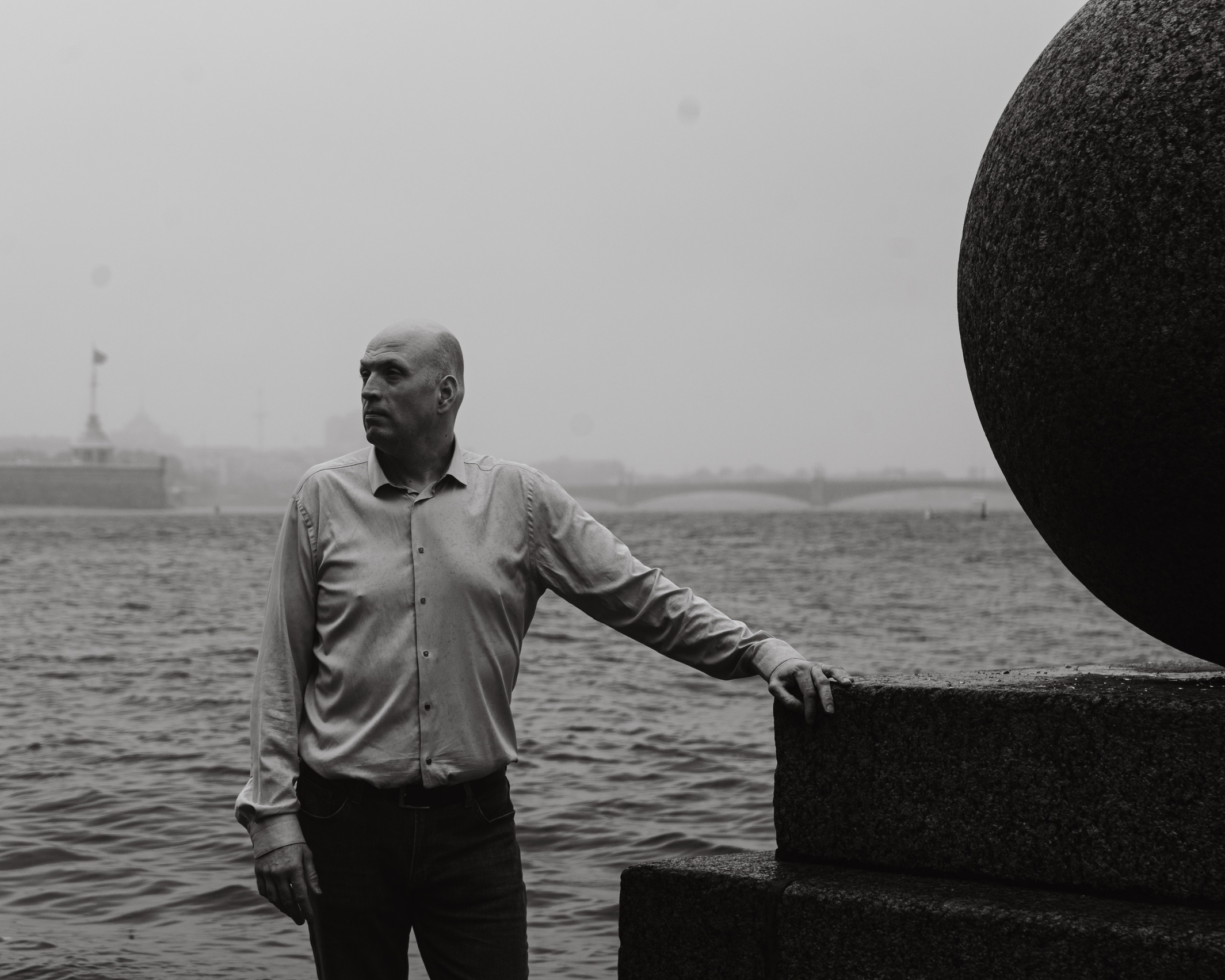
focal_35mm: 79
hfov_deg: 24.1
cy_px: 491
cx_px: 597
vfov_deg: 19.4
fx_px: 2864
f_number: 5.6
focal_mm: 70
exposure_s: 1/125
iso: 80
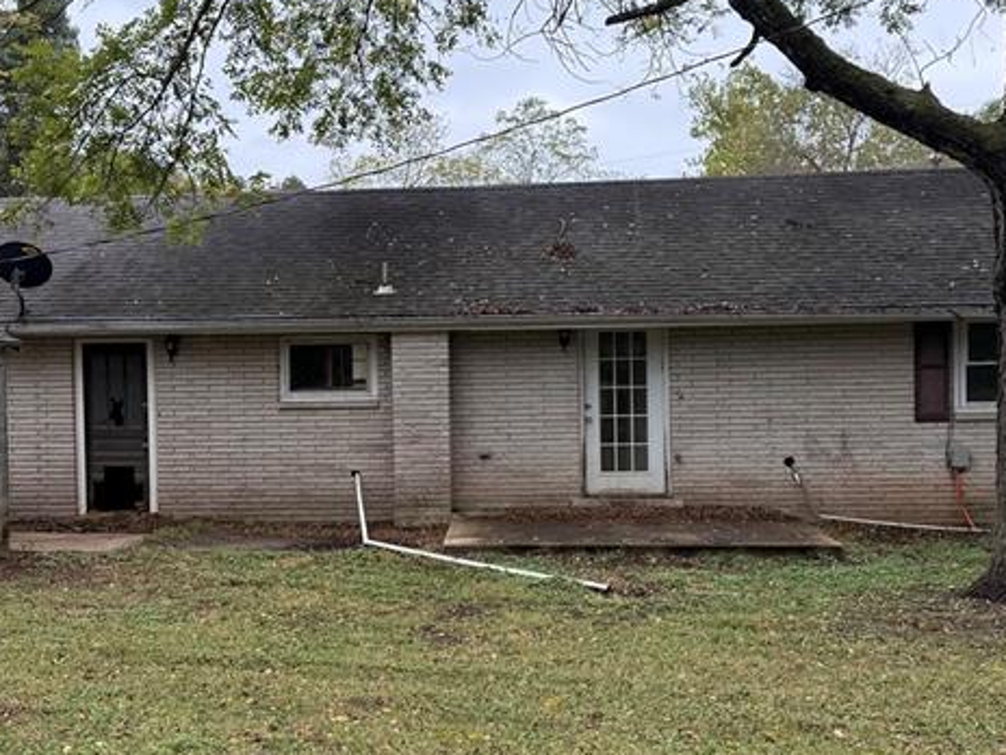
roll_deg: +1.1
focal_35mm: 53
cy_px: 419
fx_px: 1540
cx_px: 401
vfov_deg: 27.5
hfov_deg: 36.0
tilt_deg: -0.3
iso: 100
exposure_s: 1/246
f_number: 1.78
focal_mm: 6.76
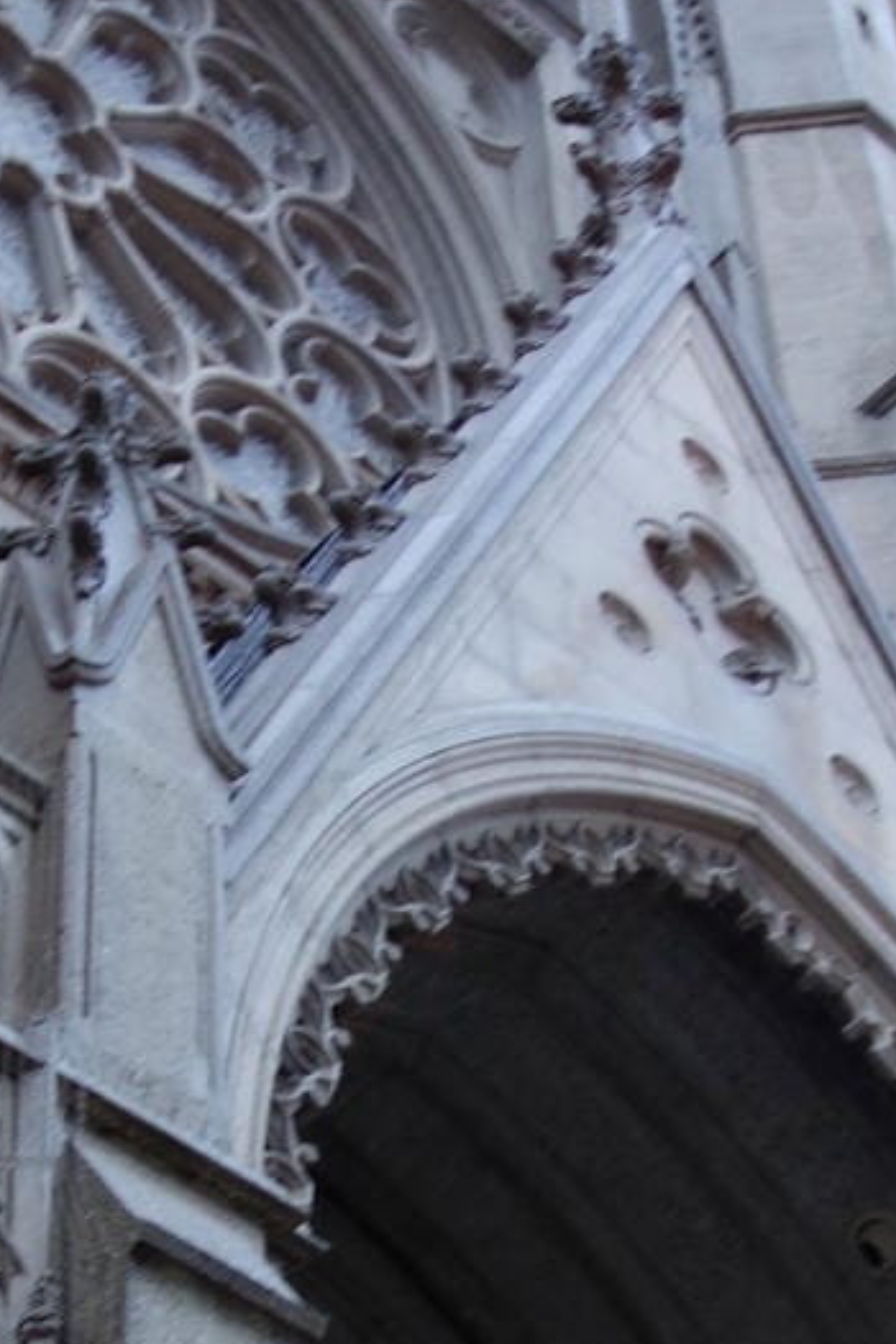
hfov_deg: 14.2
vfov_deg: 20.9
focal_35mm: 96
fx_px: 3584
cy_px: 1126
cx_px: 310
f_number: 1.8
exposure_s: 1/30
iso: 200
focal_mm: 10.4
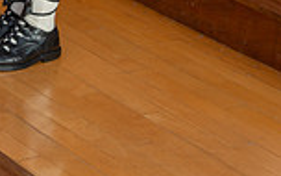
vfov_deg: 6.5
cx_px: 6
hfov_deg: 10.6
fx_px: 1501
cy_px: -206
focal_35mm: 196
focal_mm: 65
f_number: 5.6
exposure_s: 1/160
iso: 400
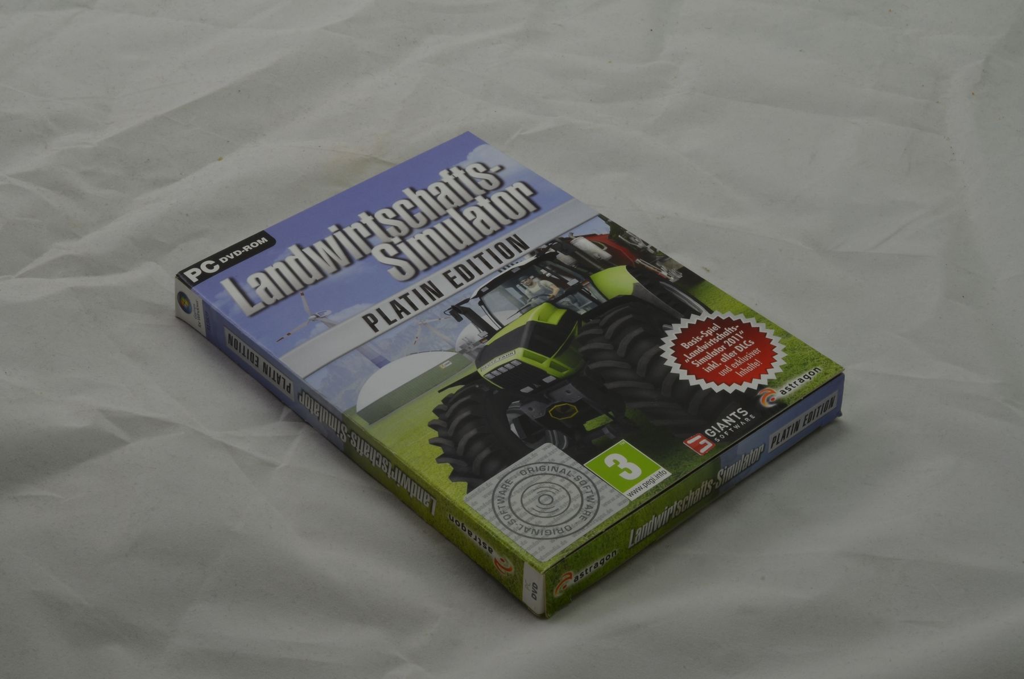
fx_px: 1703
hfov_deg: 33.5
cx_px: 512
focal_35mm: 60
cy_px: 340
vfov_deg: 22.5
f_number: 20
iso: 100
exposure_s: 1/3
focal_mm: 40
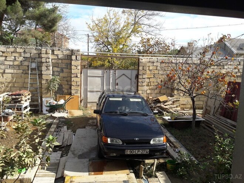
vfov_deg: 49.7
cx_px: 122
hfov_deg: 63.4
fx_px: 197
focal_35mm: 28
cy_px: 92
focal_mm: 3.7
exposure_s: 1/968
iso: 40
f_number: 1.9
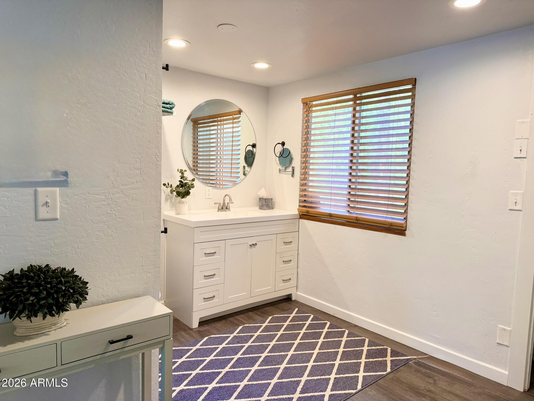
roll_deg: -1.7
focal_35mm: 24
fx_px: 370
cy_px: 200
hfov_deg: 71.6
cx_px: 267
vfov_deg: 56.8
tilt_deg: -4.0
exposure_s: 1/120
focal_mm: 6.76
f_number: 1.78
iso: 160
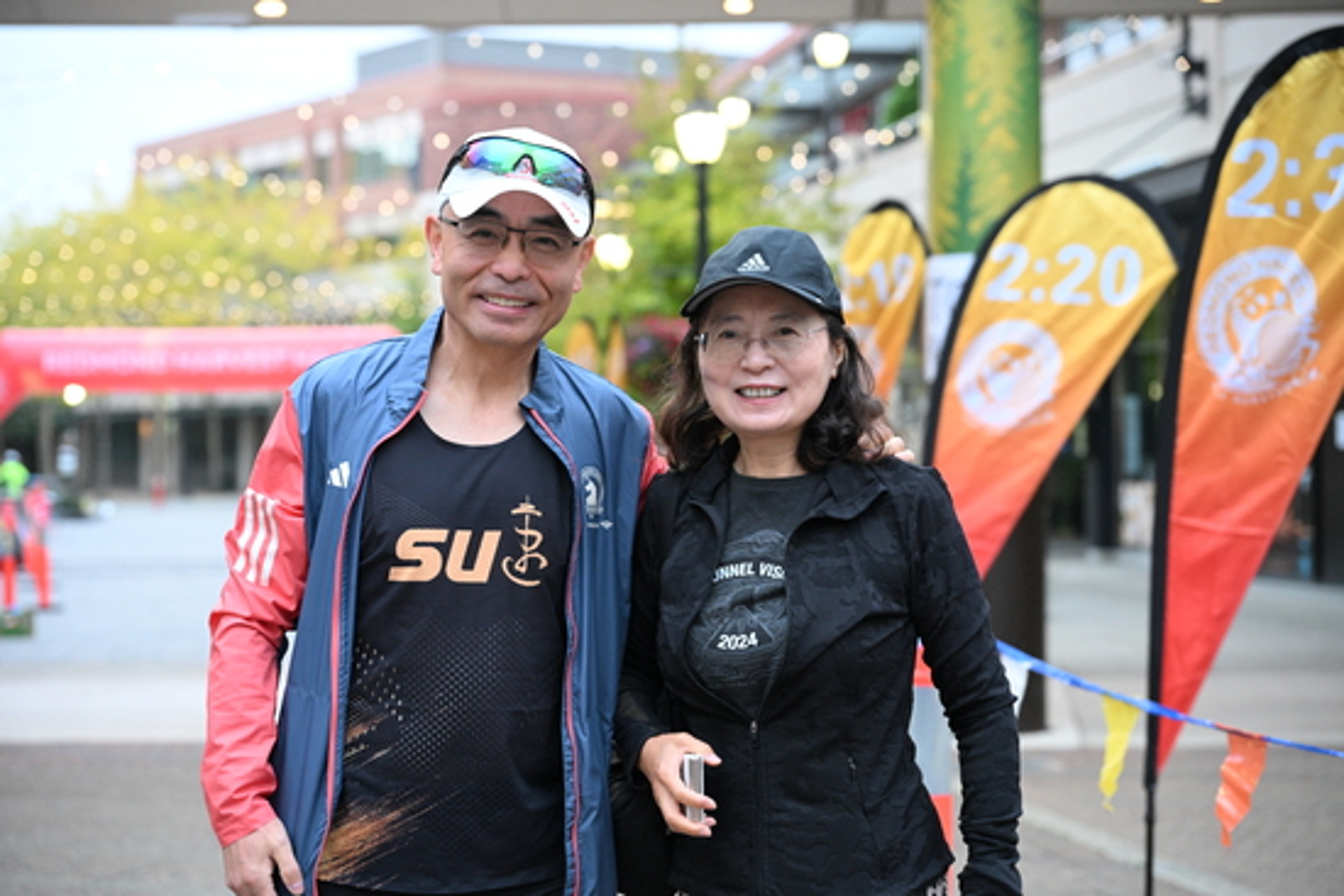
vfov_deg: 18.2
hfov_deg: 27.0
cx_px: 672
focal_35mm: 75
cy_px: 448
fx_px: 2801
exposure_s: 1/200
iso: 3200
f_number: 4
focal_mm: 75
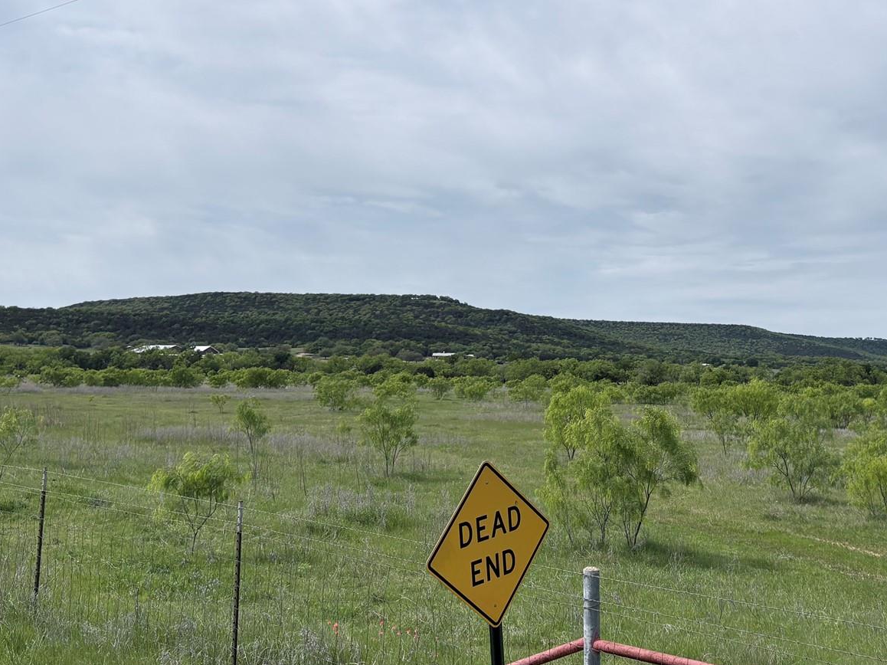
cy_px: 159
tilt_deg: +8.8
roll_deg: -0.6
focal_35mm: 46
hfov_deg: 41.0
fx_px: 1178
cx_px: 537
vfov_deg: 30.9
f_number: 1.6
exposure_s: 1/7813
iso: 50
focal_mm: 5.96
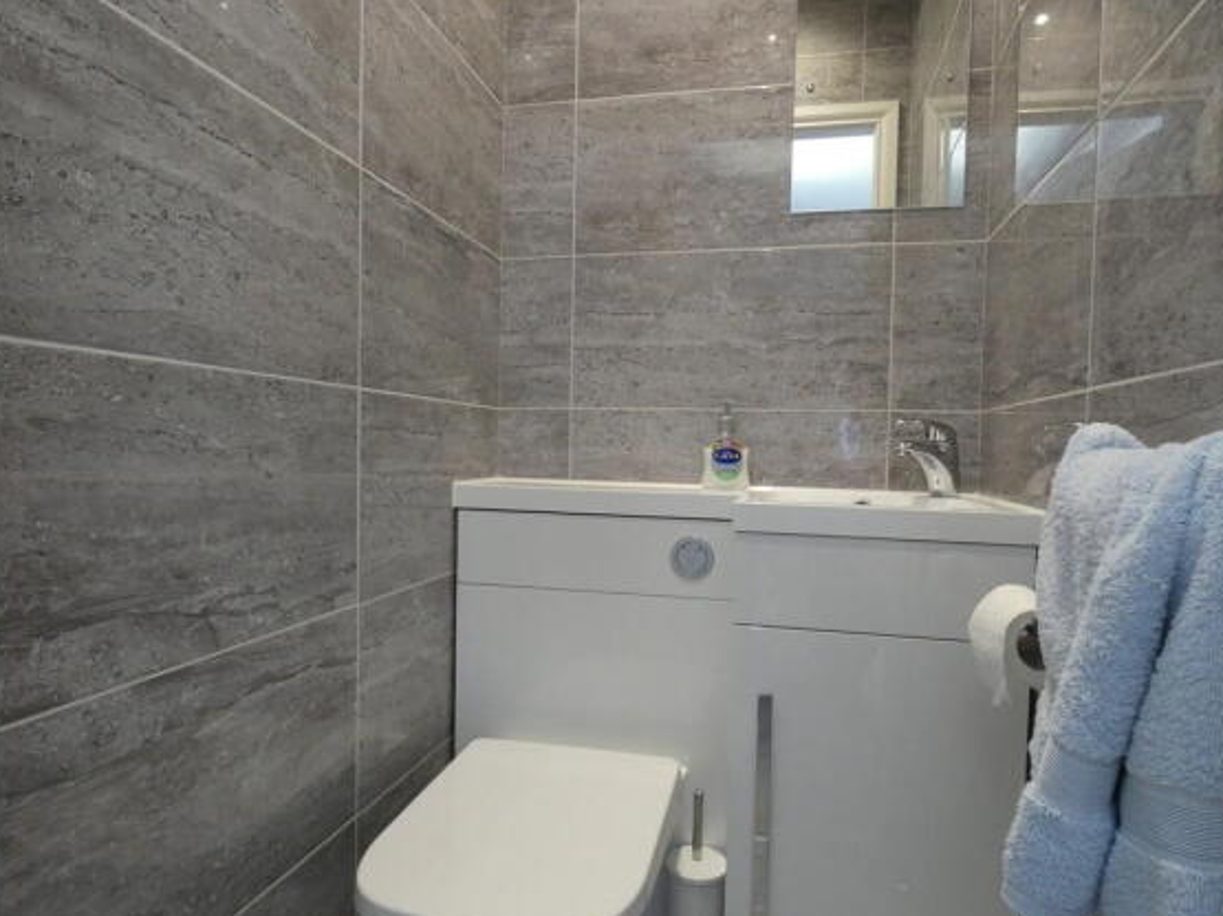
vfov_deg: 63.4
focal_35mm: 21
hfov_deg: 79.0
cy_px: 477
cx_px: 629
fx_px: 742
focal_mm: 3.6
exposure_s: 1/60
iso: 500
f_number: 2.8
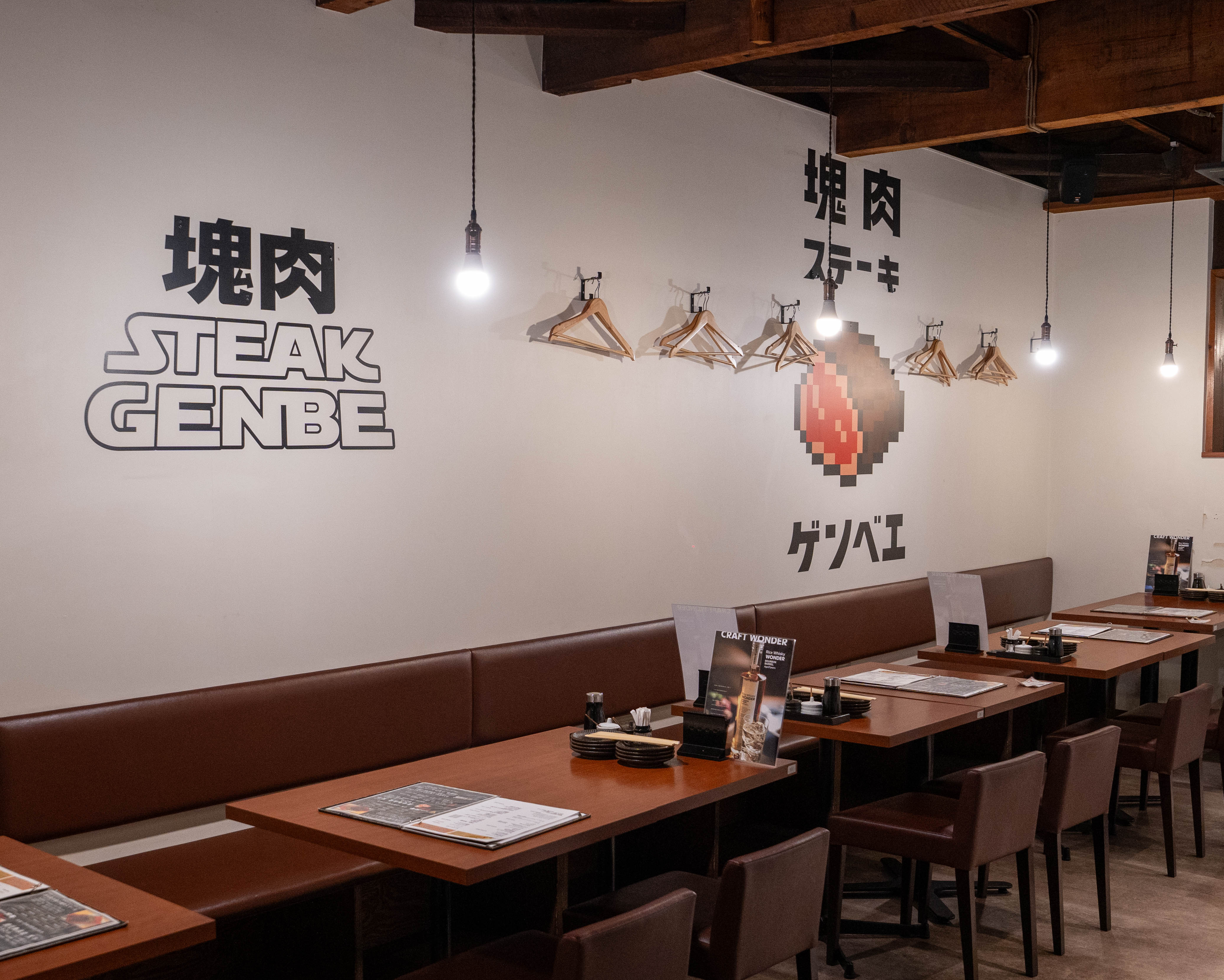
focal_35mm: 38
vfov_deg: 39.1
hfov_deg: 47.6
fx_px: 1377
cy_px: 564
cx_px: 476
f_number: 4.5
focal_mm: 24
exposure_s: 1/50
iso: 1250
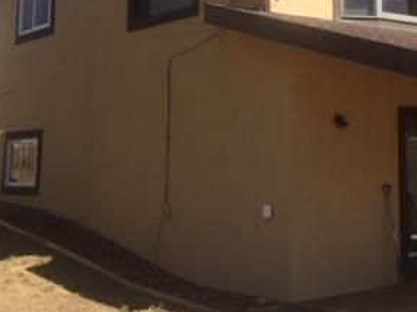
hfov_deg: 28.4
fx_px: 782
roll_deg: +0.6
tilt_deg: +7.5
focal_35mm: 65
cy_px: 39
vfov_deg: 22.1
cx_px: 394
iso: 32
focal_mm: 4.15
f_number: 2.2
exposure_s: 1/1522
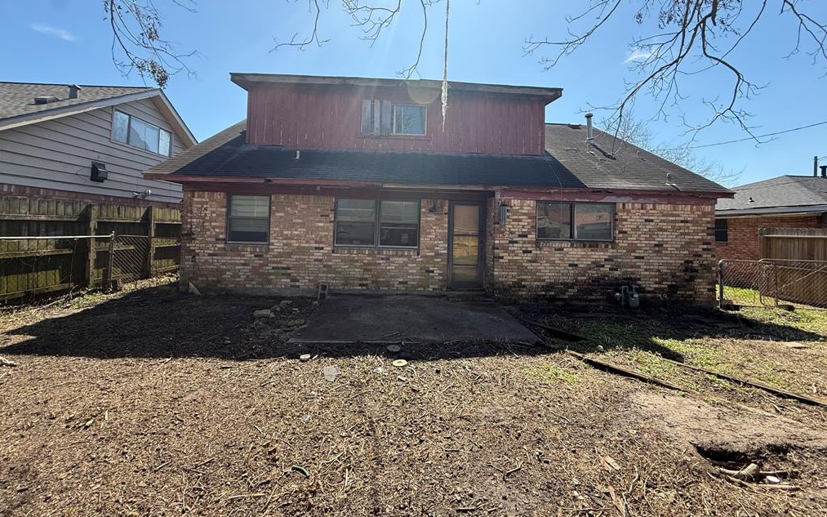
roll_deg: -1.6
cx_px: 416
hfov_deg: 101.5
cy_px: 214
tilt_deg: +2.5
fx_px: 338
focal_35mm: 15
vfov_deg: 74.2
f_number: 2.2
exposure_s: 1/694
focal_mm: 2.22
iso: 64
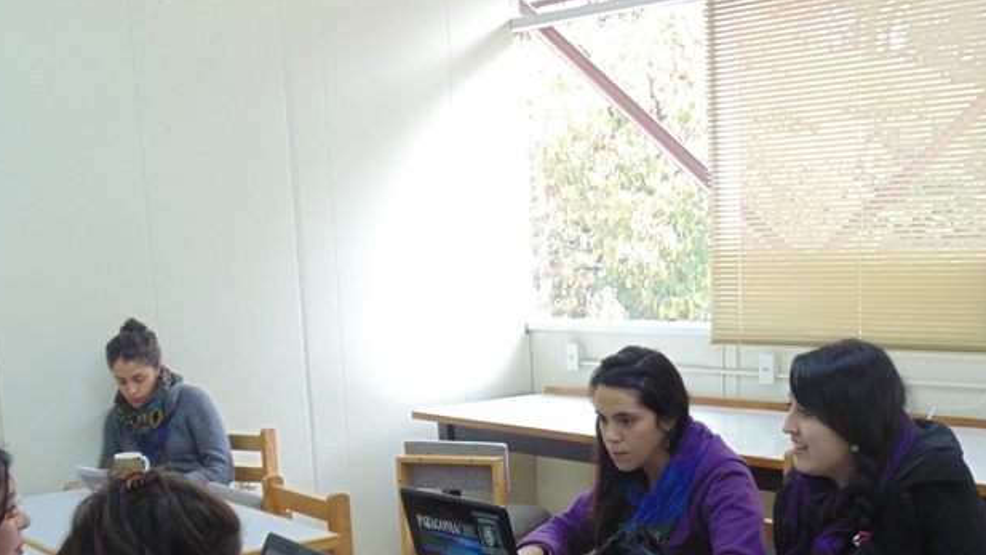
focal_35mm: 54
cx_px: 571
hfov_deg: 38.4
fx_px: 1412
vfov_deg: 21.7
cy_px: 508
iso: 320
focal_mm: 6.2
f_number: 3.4
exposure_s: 1/30
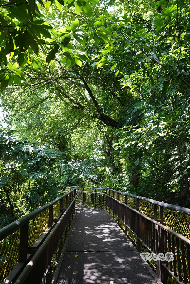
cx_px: 95
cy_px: 142
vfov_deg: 71.3
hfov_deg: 51.1
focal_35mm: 25
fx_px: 199
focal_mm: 25.1
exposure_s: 1/320
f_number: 8
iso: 2500
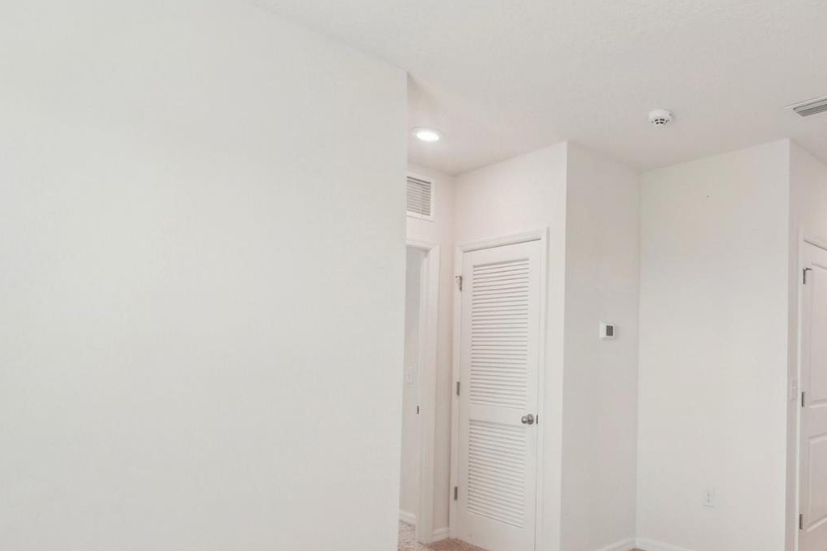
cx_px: 616
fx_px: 574
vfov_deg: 50.7
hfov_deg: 67.2
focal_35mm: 25
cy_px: 348
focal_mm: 16
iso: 400
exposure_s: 1/30
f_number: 8
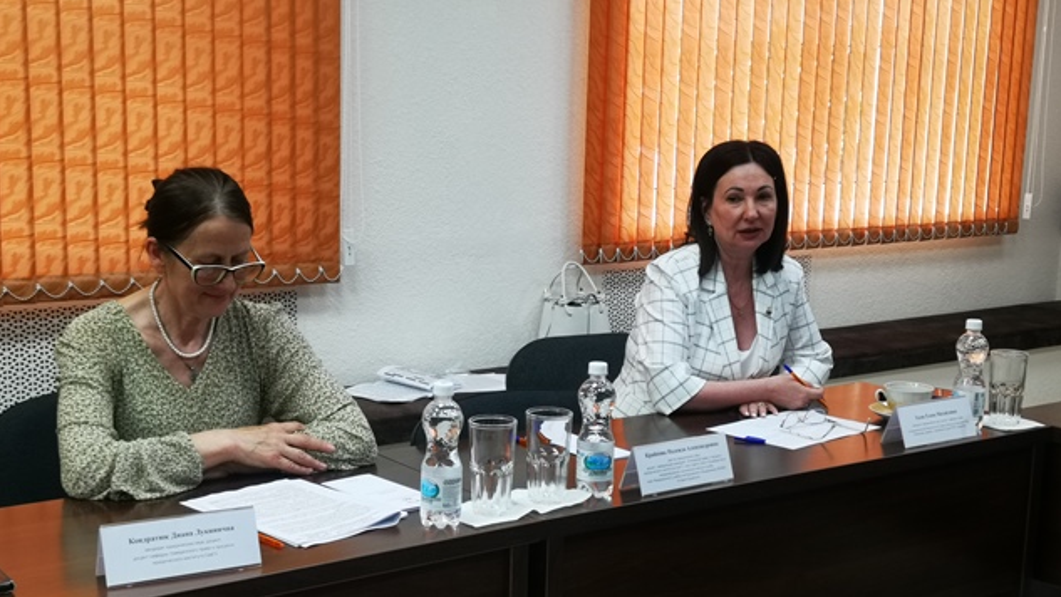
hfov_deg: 38.5
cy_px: 349
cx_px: 533
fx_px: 1519
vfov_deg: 22.2
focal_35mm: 54
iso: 160
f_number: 1.8
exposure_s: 1/100
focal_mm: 5.58
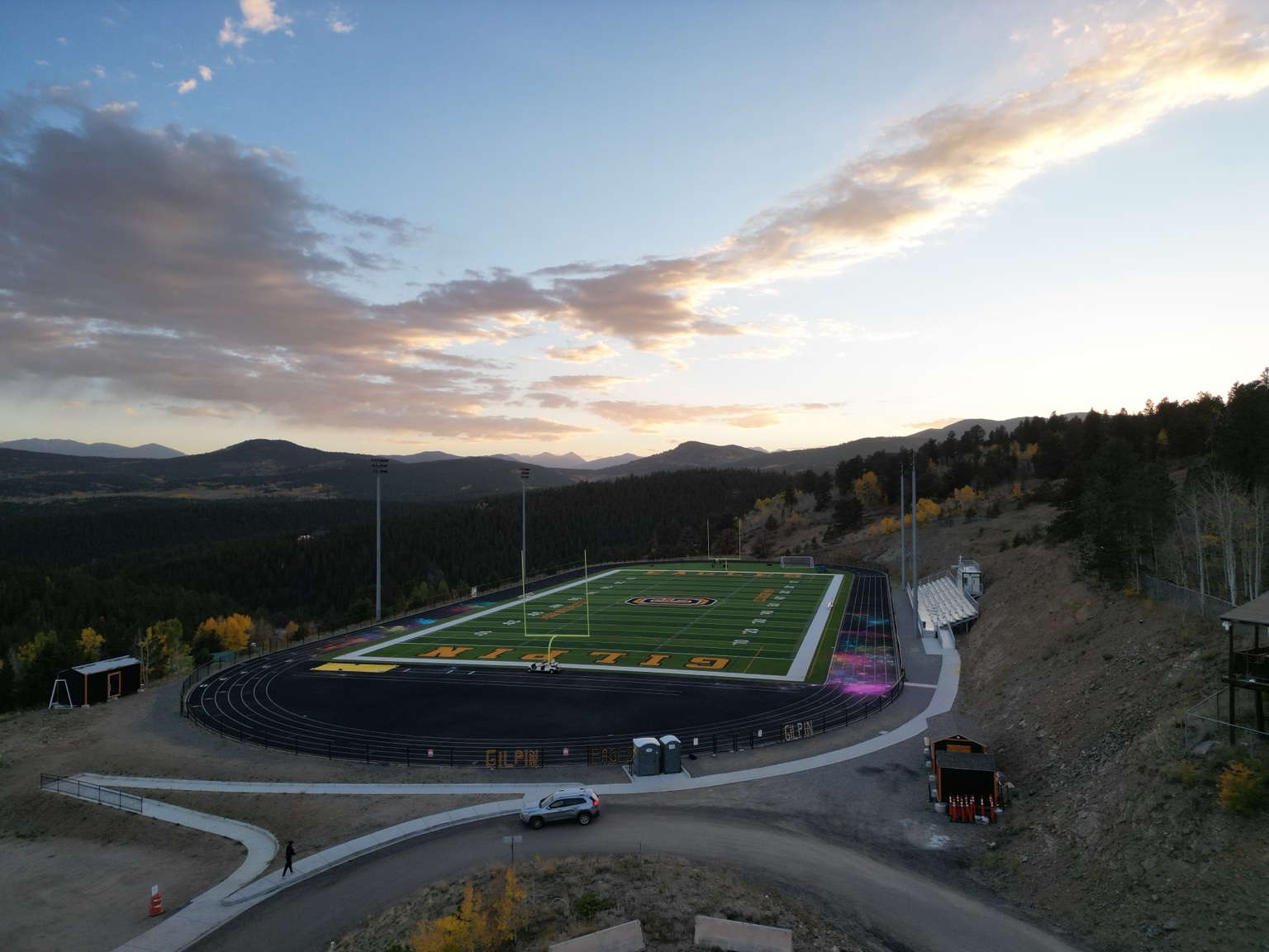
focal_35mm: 24
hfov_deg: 71.6
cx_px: 634
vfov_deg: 56.8
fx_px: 880
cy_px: 476
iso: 100
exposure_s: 1/400
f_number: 1.7
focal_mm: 6.72
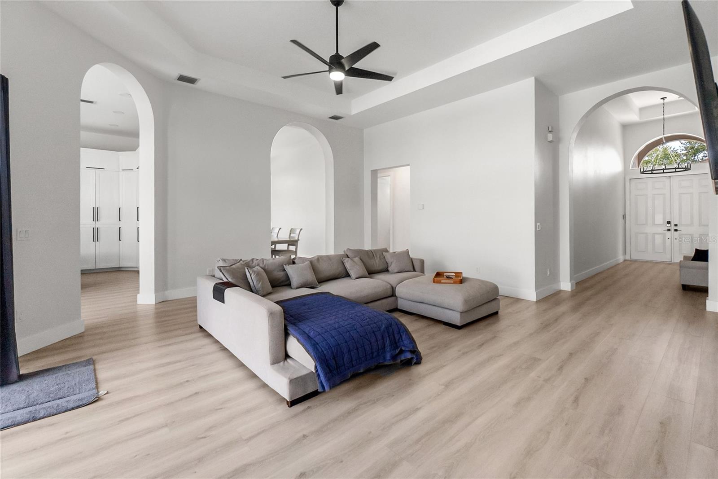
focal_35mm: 15
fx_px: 299
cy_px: 240
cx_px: 359
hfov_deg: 100.4
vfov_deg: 77.3
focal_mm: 10
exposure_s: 1/350
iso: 640
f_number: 5.6
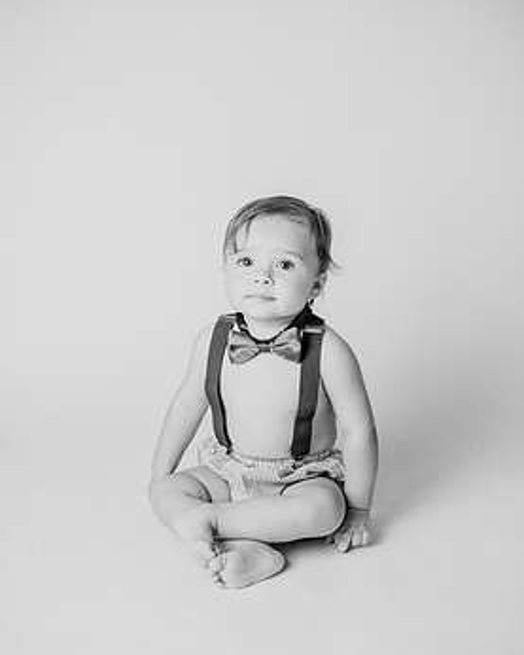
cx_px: 269
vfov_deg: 30.9
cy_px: 362
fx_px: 1182
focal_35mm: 61
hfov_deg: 25.0
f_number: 2.2
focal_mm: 50
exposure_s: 1/160
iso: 100
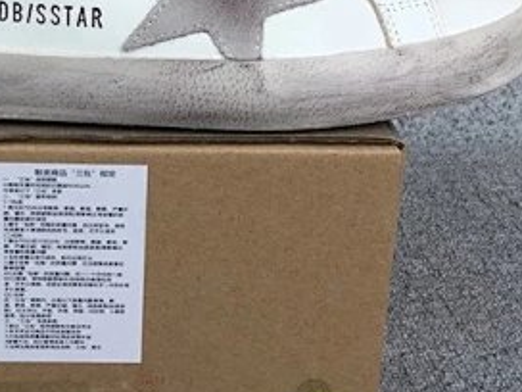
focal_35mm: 73
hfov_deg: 26.3
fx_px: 1101
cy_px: 77
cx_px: 129
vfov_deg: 19.9
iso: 25
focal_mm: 3.3
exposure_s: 1/450
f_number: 2.4
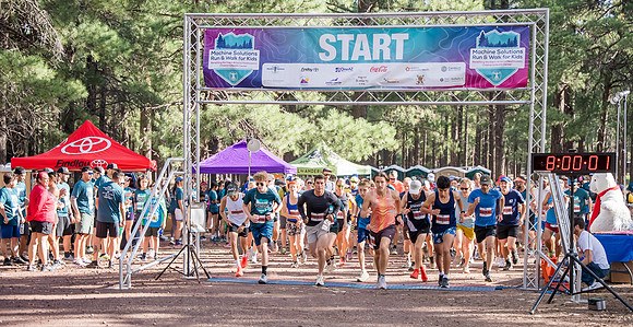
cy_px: 209
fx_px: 1240
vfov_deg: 15.0
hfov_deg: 28.6
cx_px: 316
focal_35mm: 75
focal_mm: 70
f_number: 3.2
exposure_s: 1/1600
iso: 500
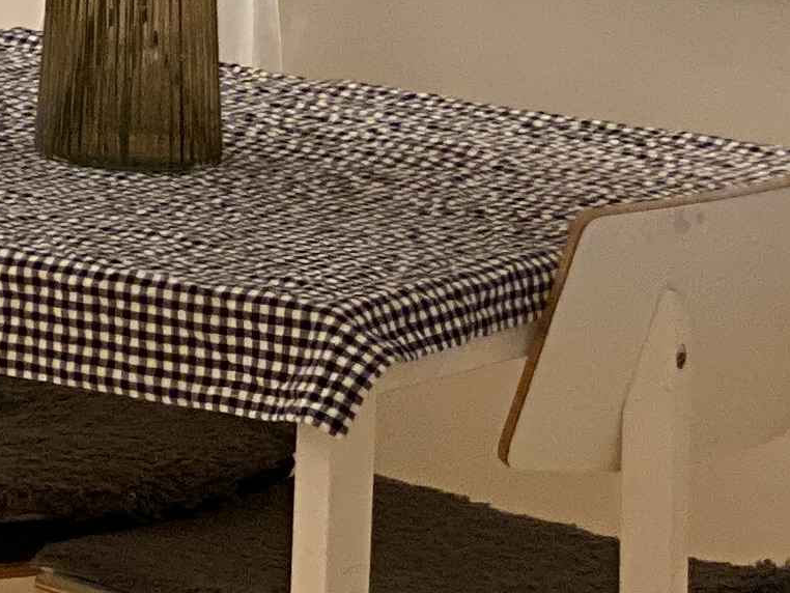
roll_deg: -0.8
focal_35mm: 275
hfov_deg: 6.8
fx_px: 6278
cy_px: -493
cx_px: -1191
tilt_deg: -4.4
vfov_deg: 5.3
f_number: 2
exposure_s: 1/50
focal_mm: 6
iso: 160
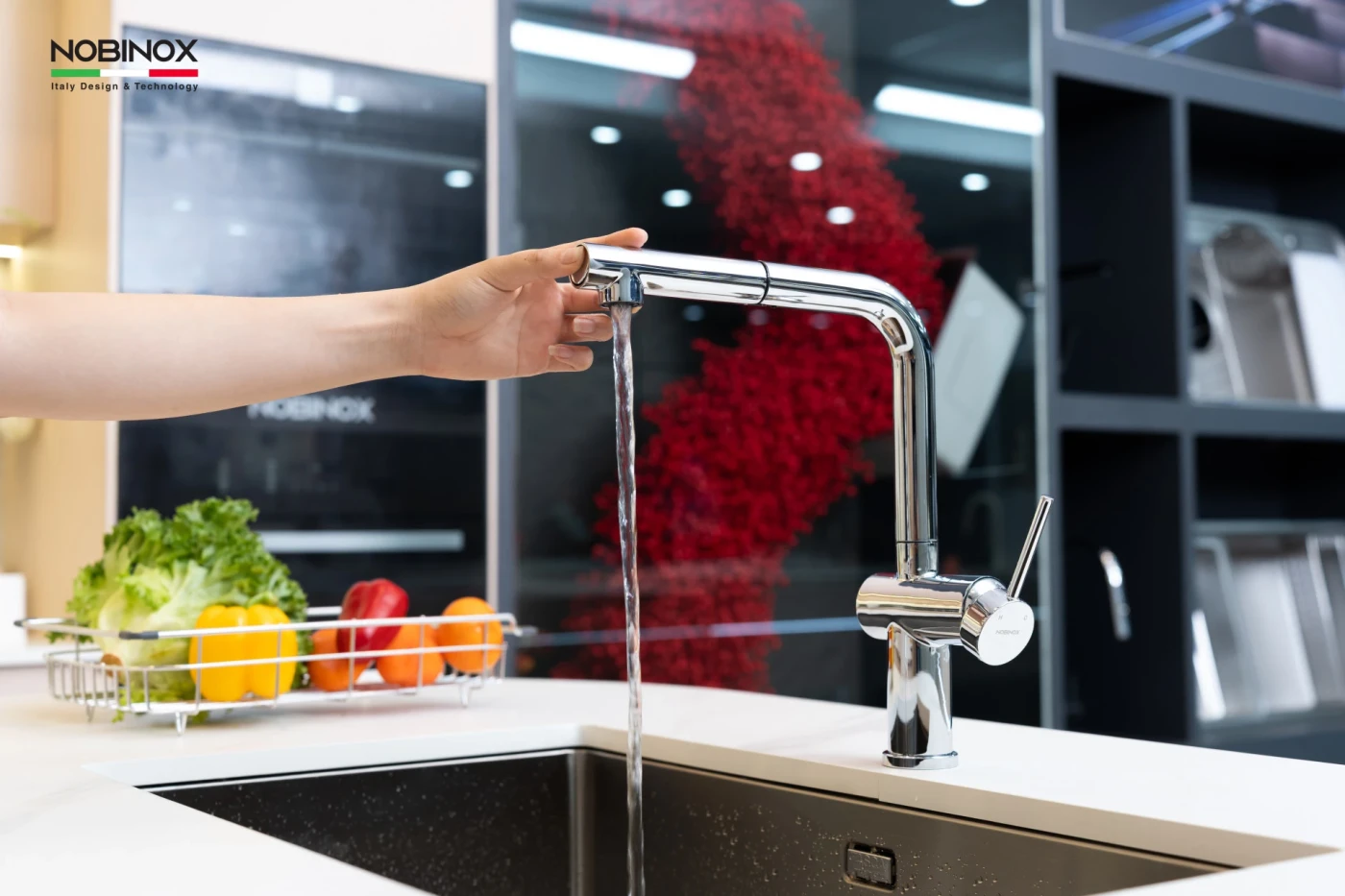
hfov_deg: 44.5
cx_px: 672
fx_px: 1644
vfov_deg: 30.5
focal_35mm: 44
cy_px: 448
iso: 400
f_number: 4
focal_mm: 44
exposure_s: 1/125
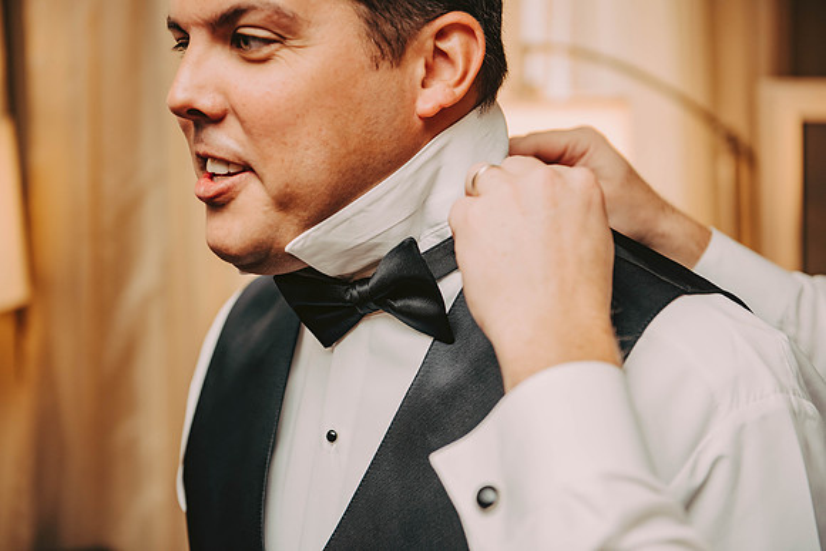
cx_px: 413
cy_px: 276
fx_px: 1606
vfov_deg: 19.5
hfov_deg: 28.8
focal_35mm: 70
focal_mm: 70
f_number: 3.2
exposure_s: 1/250
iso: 800
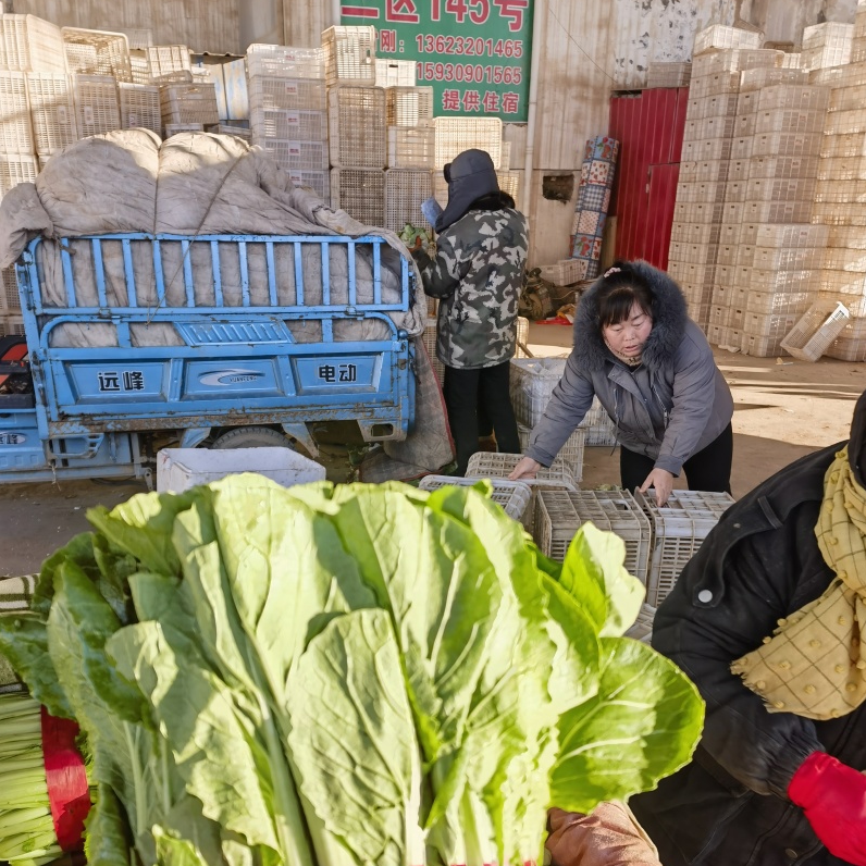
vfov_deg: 50.7
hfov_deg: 51.1
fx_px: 906
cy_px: 530
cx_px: 434
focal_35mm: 32
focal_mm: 6.67
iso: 50
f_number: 1.9
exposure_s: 1/389
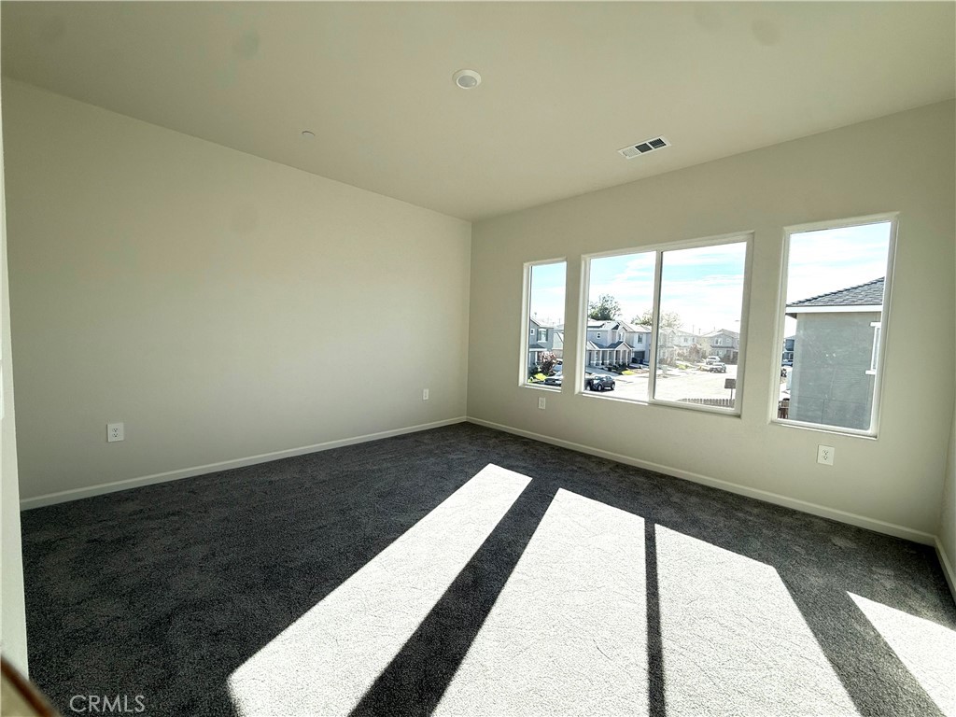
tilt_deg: -3.3
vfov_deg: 85.7
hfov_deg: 102.1
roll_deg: -1.3
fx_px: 387
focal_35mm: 14
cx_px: 478
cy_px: 358
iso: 50
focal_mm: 2.22
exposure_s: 1/742
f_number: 2.2
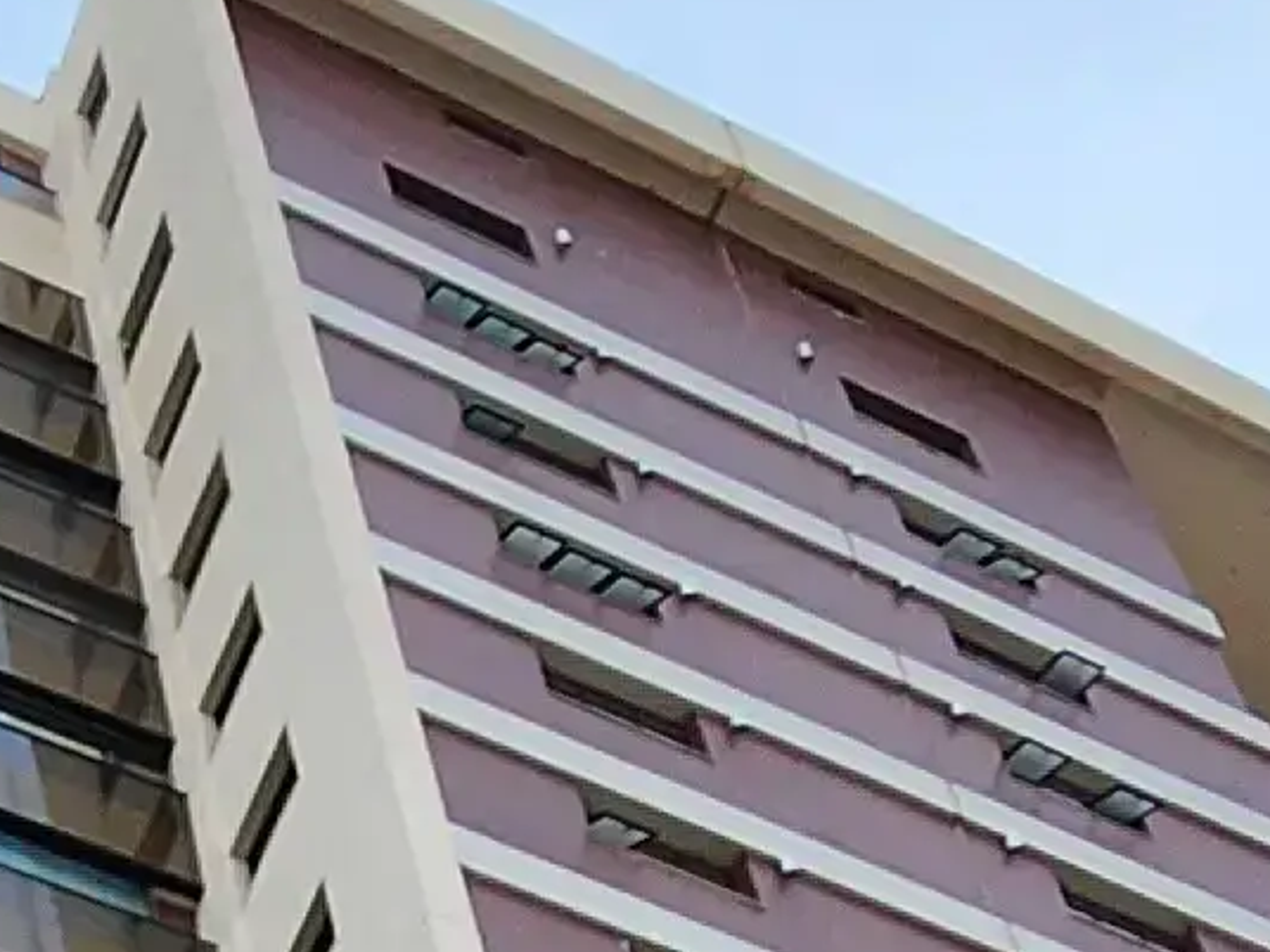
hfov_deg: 19.9
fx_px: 3559
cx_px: 192
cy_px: 2948
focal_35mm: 97
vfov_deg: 10.4
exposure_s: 1/2510
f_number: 2.2
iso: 50
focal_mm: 2.2
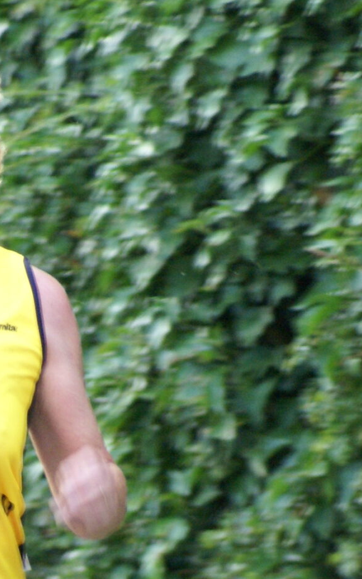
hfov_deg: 1.4
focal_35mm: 968
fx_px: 15278
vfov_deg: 2.2
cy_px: 591
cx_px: -117
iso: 800
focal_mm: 230
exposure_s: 1/60
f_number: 5.6
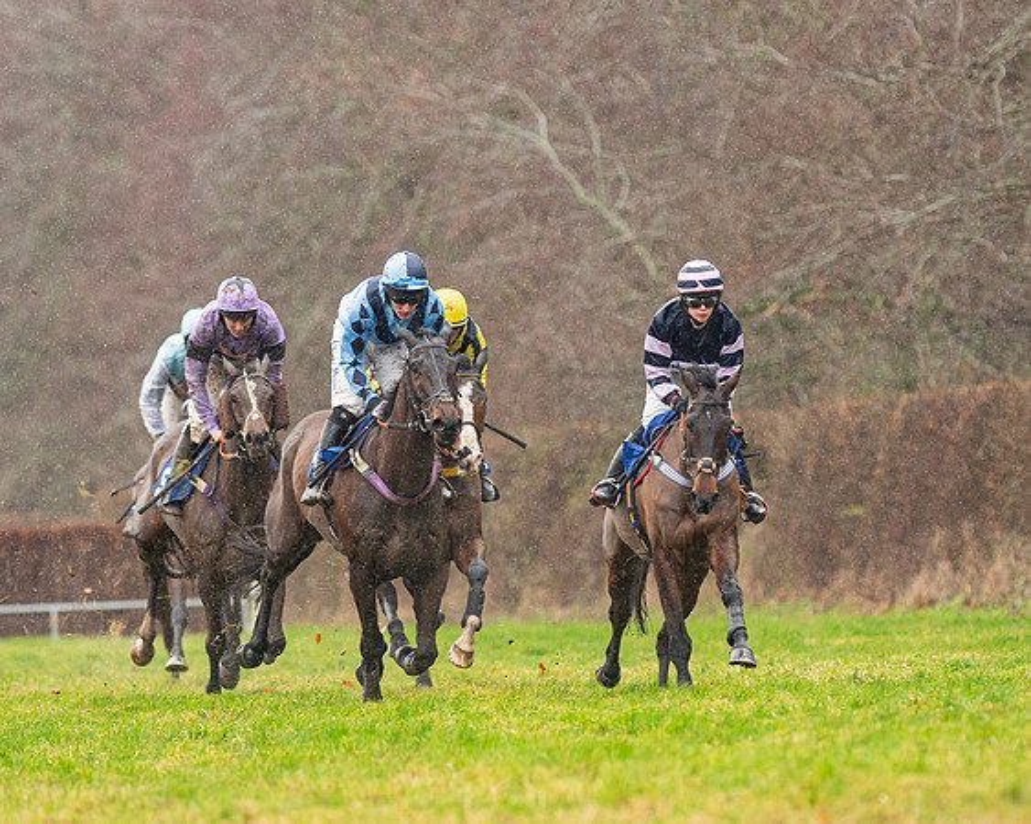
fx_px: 15458
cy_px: 412
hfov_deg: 3.8
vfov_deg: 3.1
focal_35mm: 507
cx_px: 533
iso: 1000
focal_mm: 300
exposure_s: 1/1000
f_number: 5
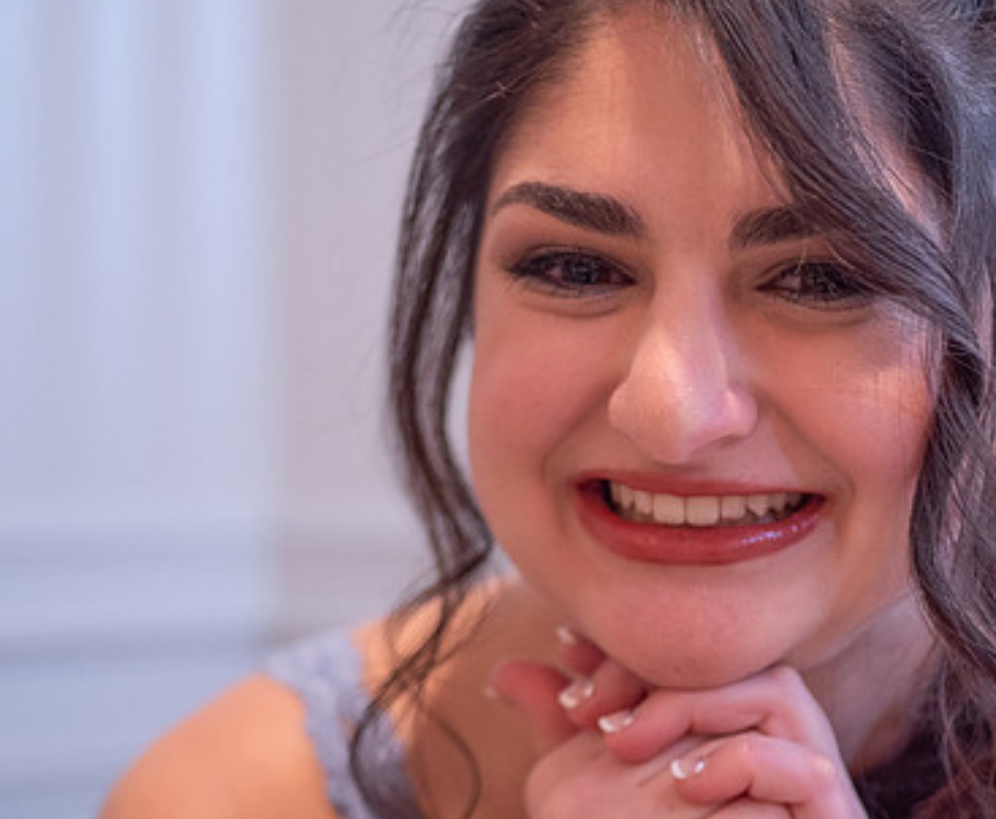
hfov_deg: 23.8
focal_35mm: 79
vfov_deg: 19.7
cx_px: 669
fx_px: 2355
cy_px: 363
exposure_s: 1/80
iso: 500
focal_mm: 25
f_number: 1.7
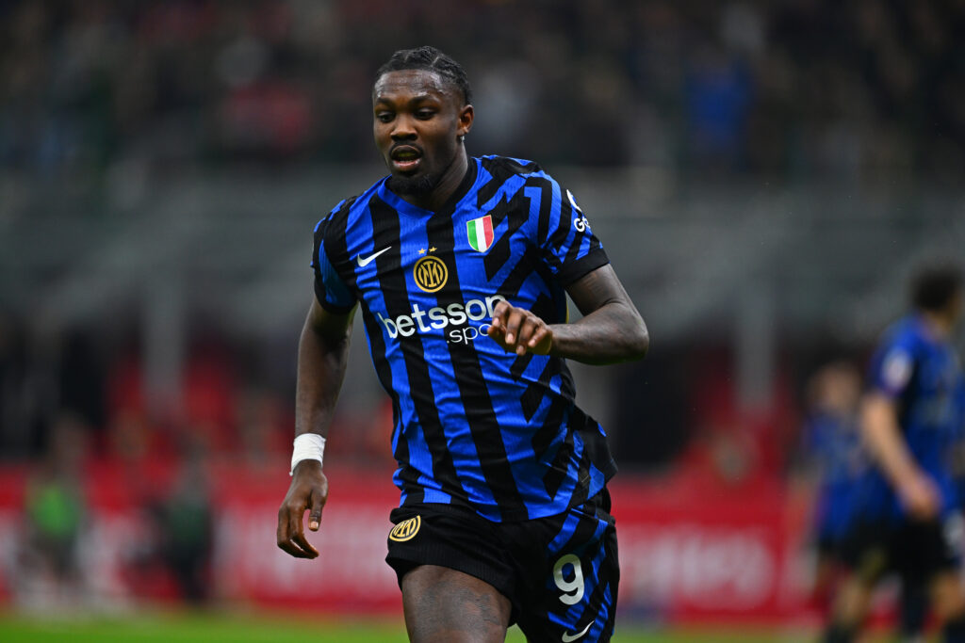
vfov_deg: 3.4
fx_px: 10723
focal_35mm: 400
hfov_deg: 5.2
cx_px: 482
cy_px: 322
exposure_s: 1/1600
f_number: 2.8
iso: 2000
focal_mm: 400
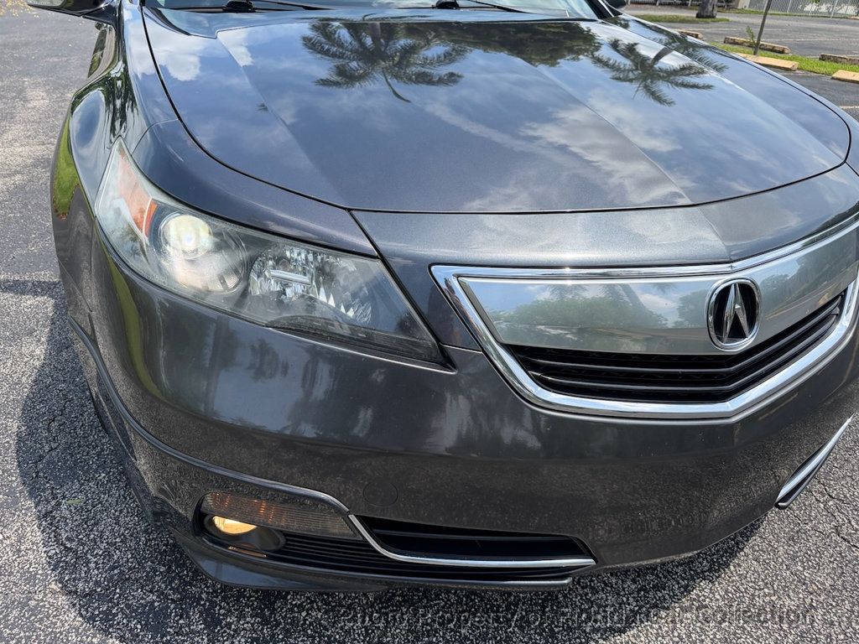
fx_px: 596
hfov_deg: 71.6
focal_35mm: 24
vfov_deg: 56.8
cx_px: 430
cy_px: 322
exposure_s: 1/3145
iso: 100
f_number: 1.78
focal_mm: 6.76
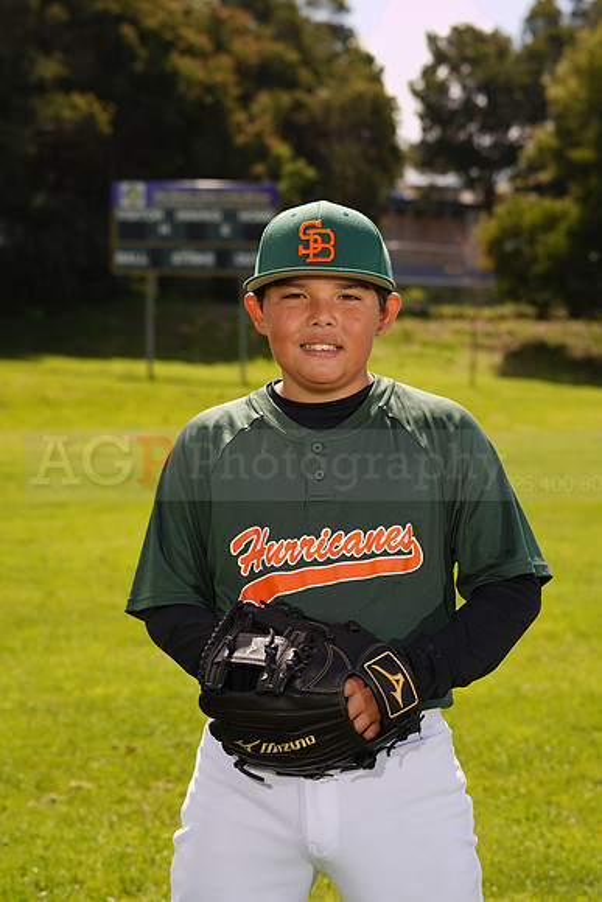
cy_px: 451
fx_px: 2507
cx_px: 301
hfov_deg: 13.7
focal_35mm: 100
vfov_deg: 20.4
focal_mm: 100
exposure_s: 1/160
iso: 80
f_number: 9
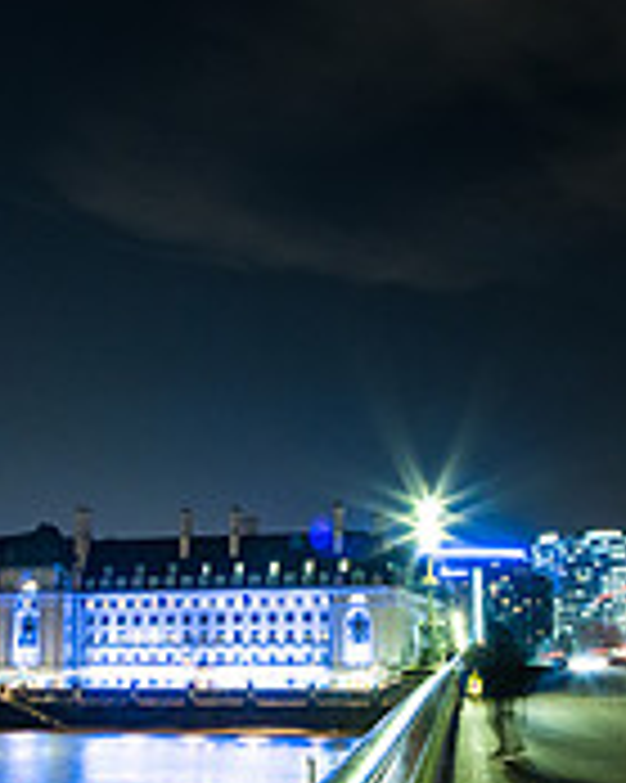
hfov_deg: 31.9
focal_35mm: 47
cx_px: 221
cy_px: 531
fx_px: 1089
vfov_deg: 39.0
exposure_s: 8
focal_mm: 15
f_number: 16
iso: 320
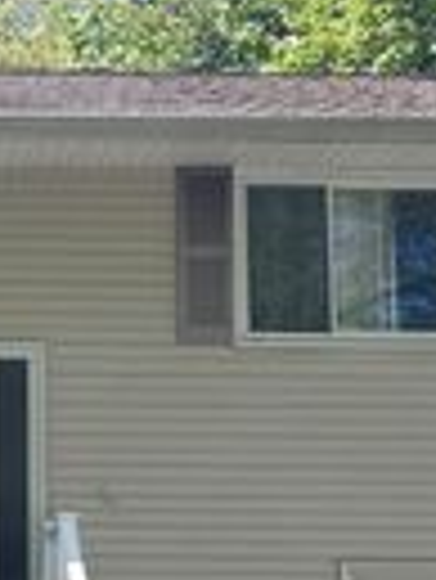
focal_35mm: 101
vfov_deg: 19.3
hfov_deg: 14.3
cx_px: -67
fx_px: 1693
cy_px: 425
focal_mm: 5.7
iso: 50
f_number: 1.5
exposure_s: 1/1901
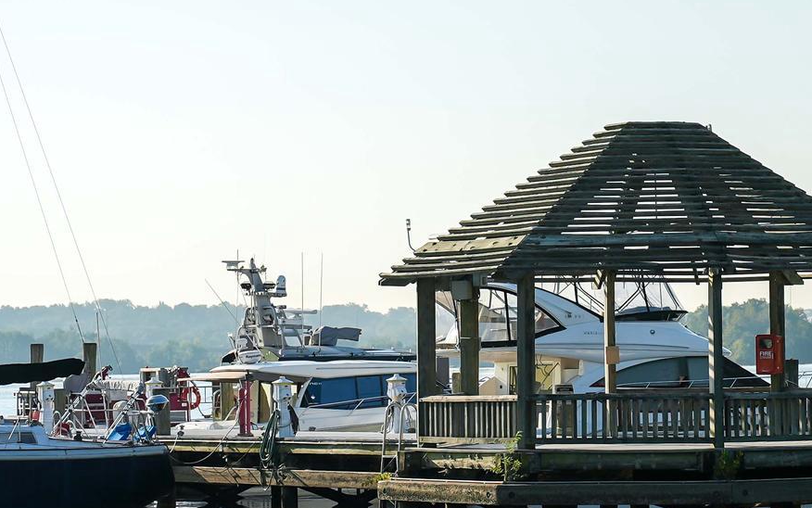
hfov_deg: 14.6
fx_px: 3165
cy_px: 243
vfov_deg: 9.2
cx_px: 516
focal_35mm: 143
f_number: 3.2
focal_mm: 60
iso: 80
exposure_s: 1/320
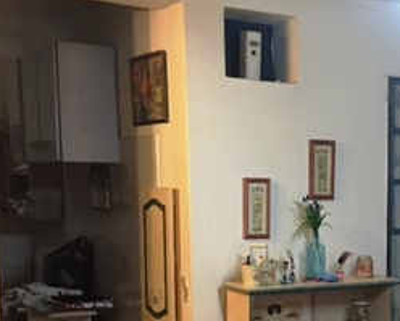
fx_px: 865
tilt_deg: -7.2
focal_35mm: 73
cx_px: 397
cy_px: 308
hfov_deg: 24.8
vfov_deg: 20.5
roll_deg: -0.5
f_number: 2.2
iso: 100
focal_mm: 4.15
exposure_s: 1/17
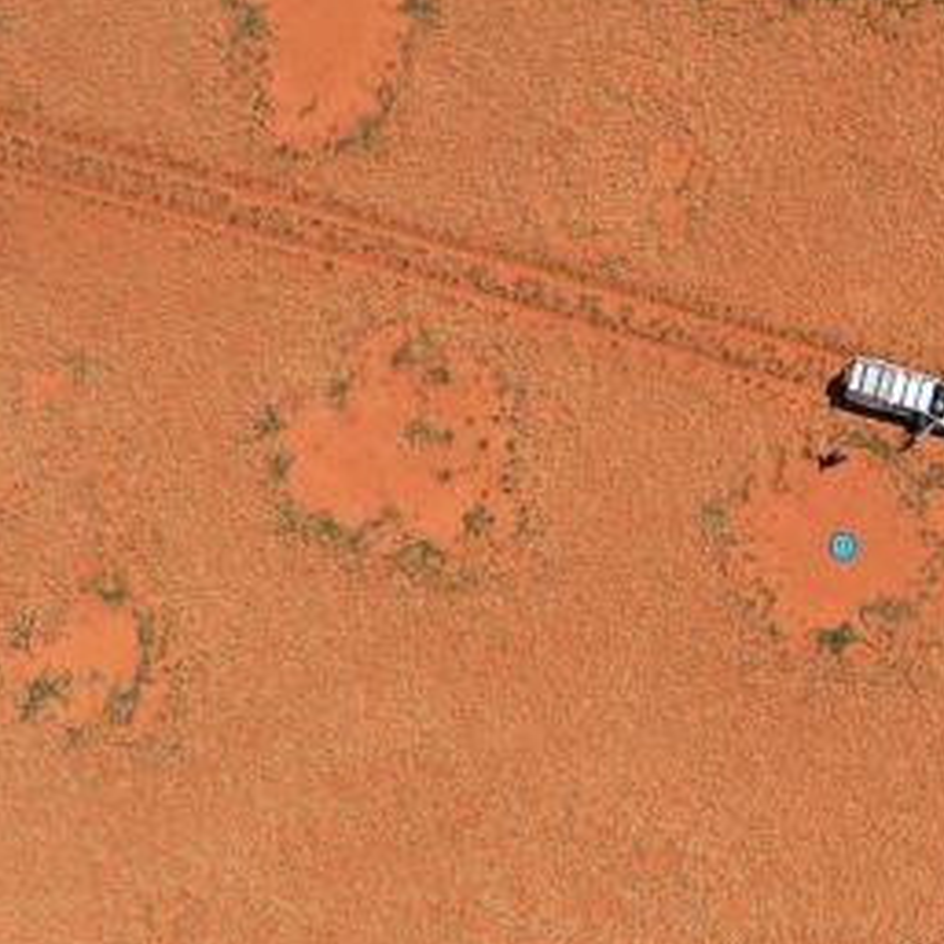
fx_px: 2283
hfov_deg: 22.9
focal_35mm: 74
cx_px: 808
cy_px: 586
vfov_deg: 23.3
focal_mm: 10.26
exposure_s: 1/2000
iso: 200
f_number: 5
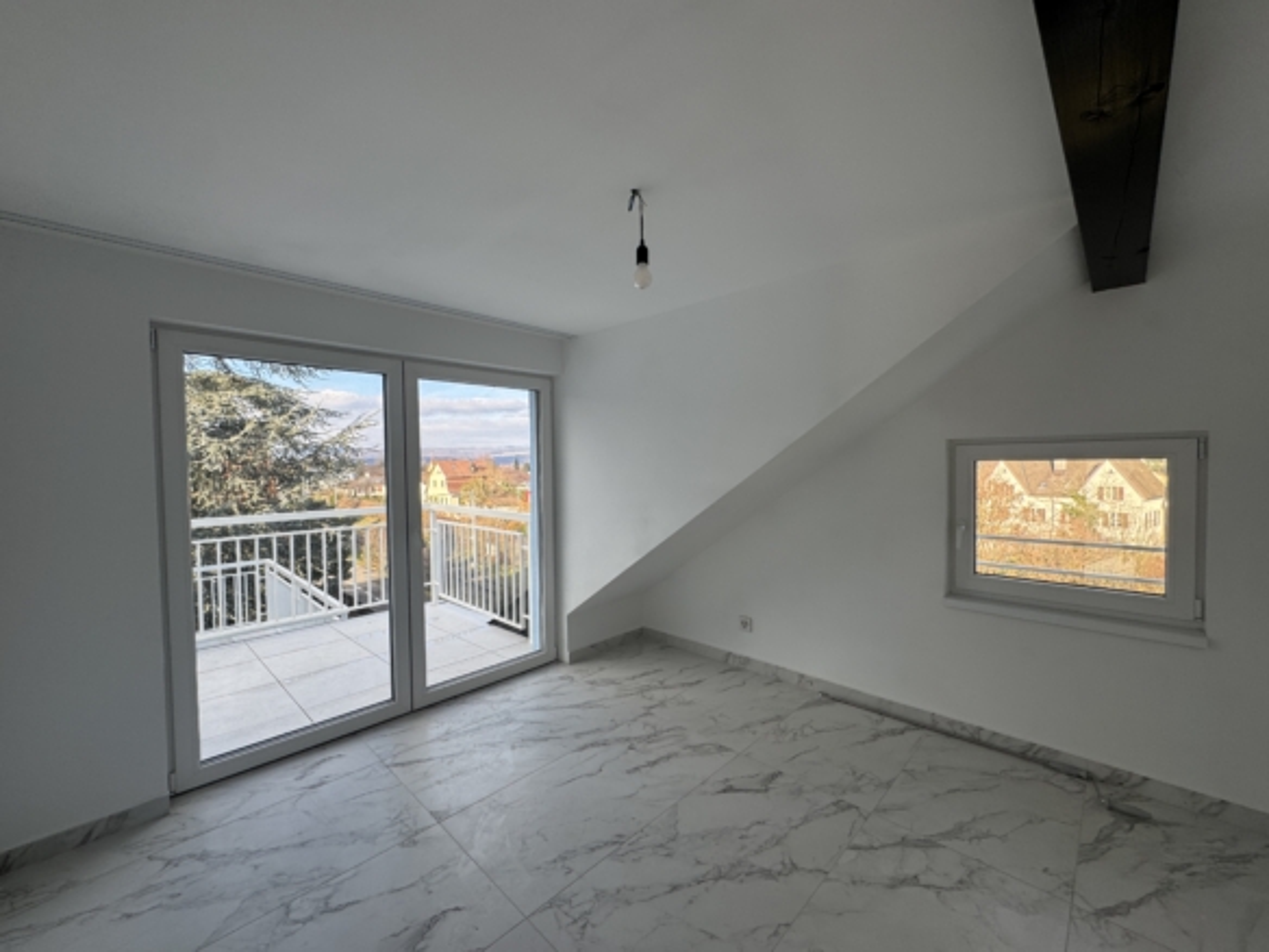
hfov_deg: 102.1
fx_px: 513
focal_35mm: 14
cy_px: 476
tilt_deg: -0.9
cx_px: 634
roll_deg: +0.8
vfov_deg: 85.7
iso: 40
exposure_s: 1/225
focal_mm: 2.22
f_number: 2.2
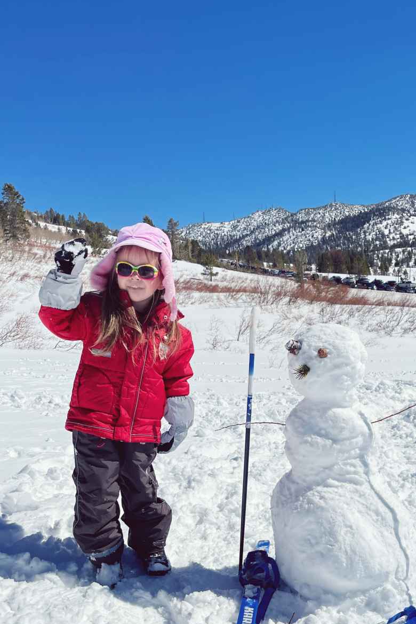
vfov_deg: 50.8
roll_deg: +3.4
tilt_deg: -10.9
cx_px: 260
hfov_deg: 35.8
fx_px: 641
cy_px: 425
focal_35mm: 37
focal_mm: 5.1
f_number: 1.6
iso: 40
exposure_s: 1/17544
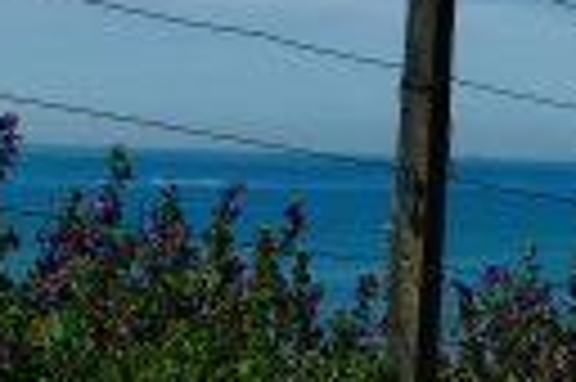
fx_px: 3212
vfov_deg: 6.8
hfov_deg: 10.0
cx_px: 832
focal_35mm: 201
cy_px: 22
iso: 100
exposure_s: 1/200
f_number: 11
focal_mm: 28
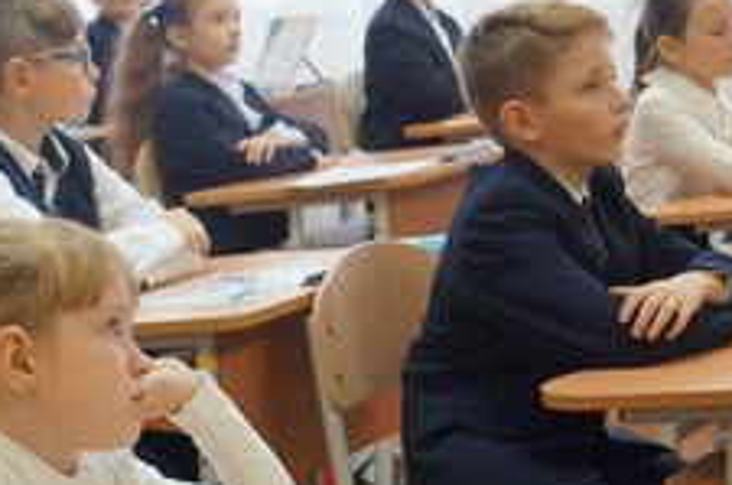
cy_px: 324
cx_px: 29
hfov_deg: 17.9
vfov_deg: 12.2
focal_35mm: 112
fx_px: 2272
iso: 1600
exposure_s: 1/160
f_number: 4
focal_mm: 24
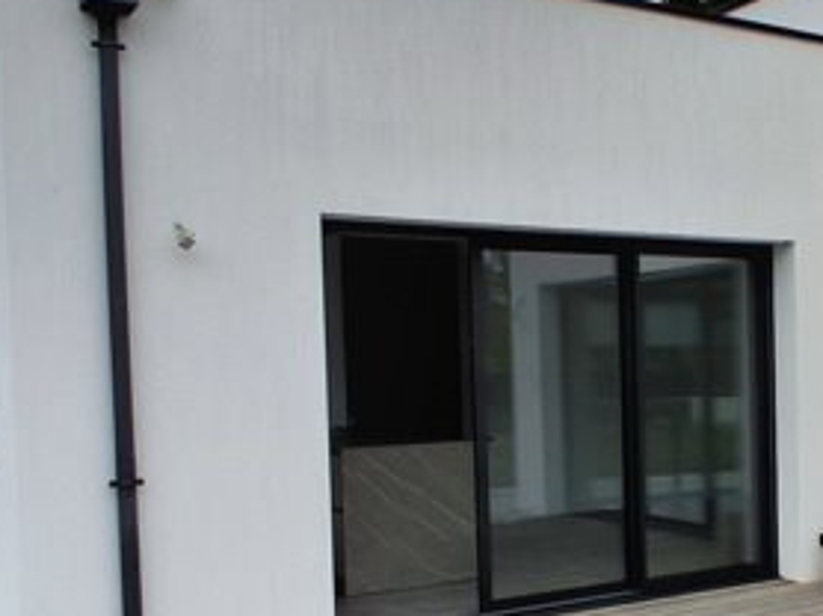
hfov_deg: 36.8
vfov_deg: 29.4
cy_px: 418
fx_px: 1164
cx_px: 716
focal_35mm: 49
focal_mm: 1.4
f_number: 2.2
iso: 50
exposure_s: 1/476
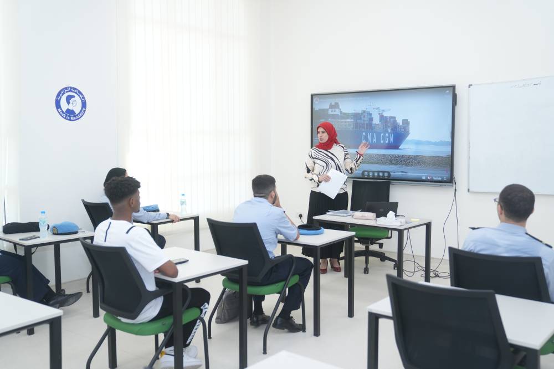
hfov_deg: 53.1
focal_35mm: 36
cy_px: 184
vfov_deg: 36.8
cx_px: 277
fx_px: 554
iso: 500
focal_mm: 36
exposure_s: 1/200
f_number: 2.8
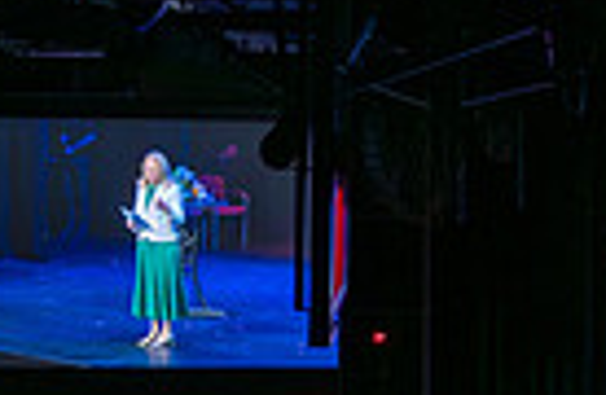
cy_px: 248
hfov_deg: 10.7
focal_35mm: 184
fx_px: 3077
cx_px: 991
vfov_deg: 7.3
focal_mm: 41
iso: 1000
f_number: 4
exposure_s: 1/160
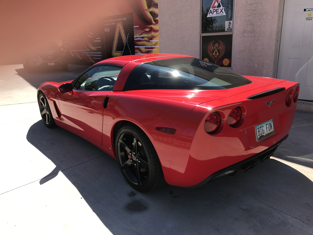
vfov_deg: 49.7
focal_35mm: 28
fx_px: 253
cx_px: 156
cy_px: 118
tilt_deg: -15.1
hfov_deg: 63.4
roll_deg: +1.6
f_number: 1.8
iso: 20
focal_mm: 3.99
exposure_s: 1/1030
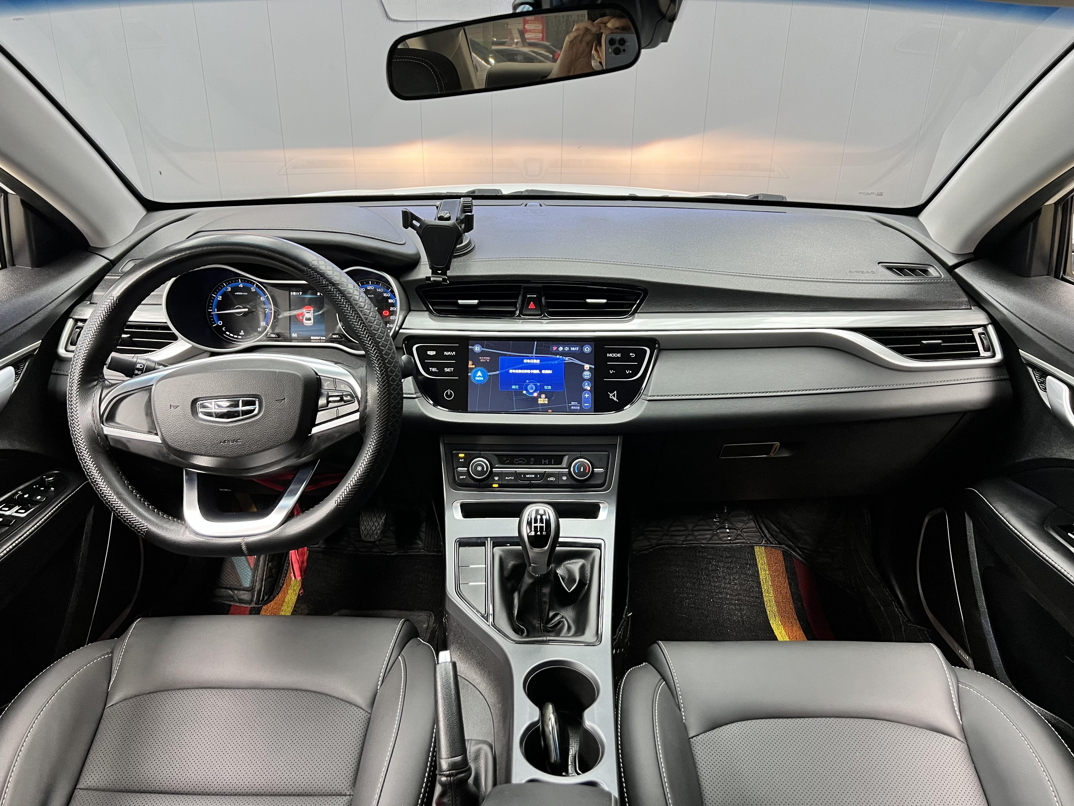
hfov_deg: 67.3
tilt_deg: -24.6
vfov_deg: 53.1
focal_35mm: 26
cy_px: 403
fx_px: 807
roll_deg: -1.1
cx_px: 537
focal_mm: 5.7
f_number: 1.5
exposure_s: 1/50
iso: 160
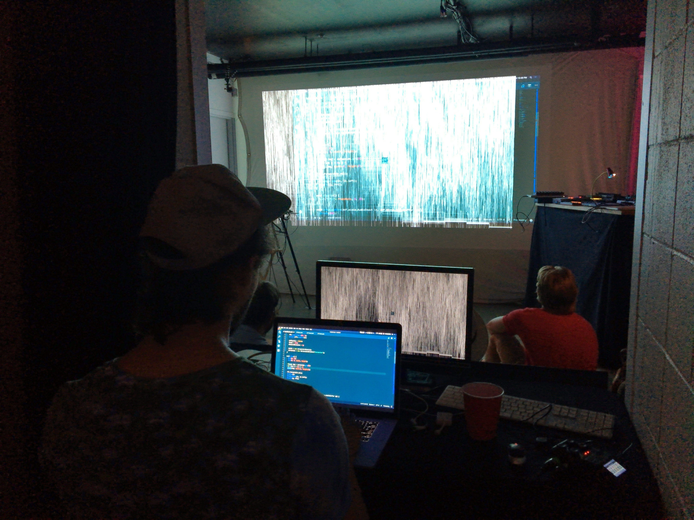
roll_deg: +1.3
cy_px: 260
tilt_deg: -8.0
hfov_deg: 61.7
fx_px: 581
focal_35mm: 29
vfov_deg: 48.2
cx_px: 347
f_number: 2.2
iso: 160
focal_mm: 4.15
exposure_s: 1/20
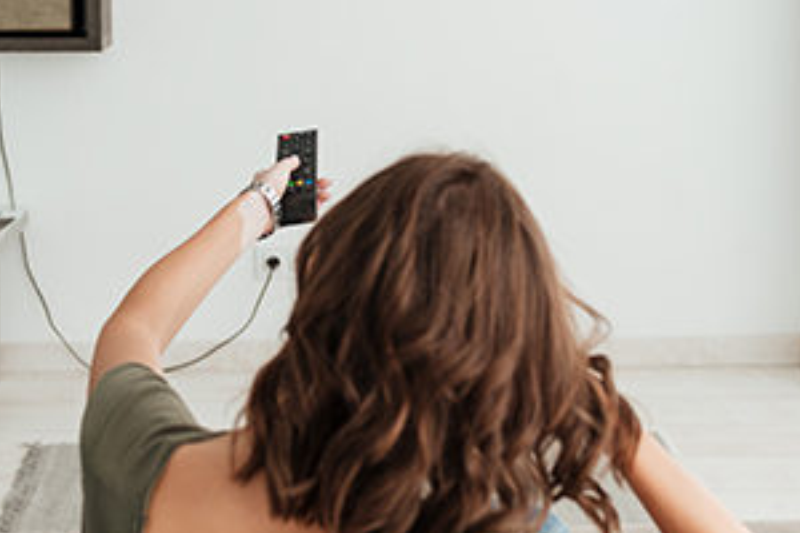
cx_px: 373
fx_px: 1422
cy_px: 168
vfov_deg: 21.1
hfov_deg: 31.4
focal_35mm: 64
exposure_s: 1/250
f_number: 3.2
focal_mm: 32
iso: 250
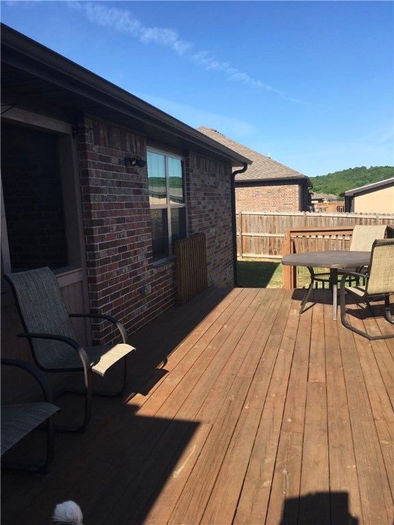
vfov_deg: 61.7
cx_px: 197
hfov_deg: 48.2
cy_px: 262
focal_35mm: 29
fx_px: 440
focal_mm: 4.15
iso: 25
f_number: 2.2
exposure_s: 1/1221
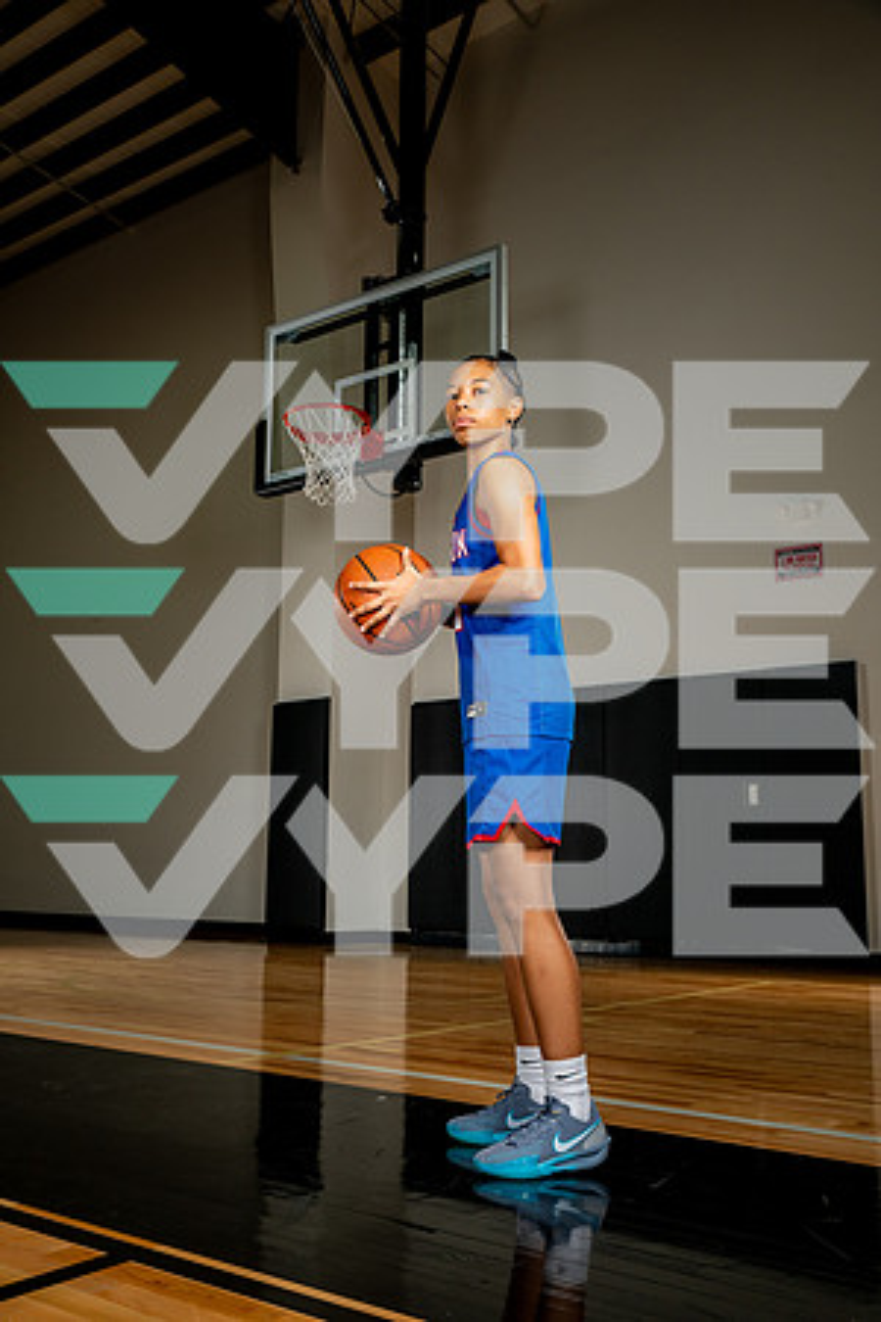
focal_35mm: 35
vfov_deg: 54.4
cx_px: 440
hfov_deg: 37.9
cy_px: 661
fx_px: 1285
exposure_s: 1/400
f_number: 8
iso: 250
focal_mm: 35
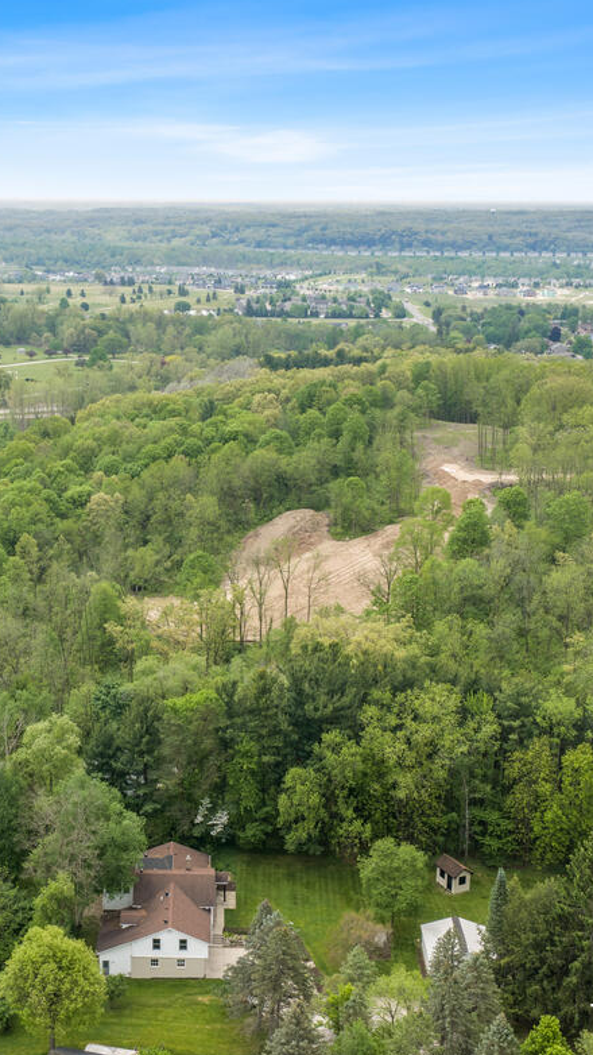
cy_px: 521
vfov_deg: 45.5
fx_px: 1258
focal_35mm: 45
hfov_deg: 26.3
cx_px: 175
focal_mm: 14.45
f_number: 5.6
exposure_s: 1/80
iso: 100
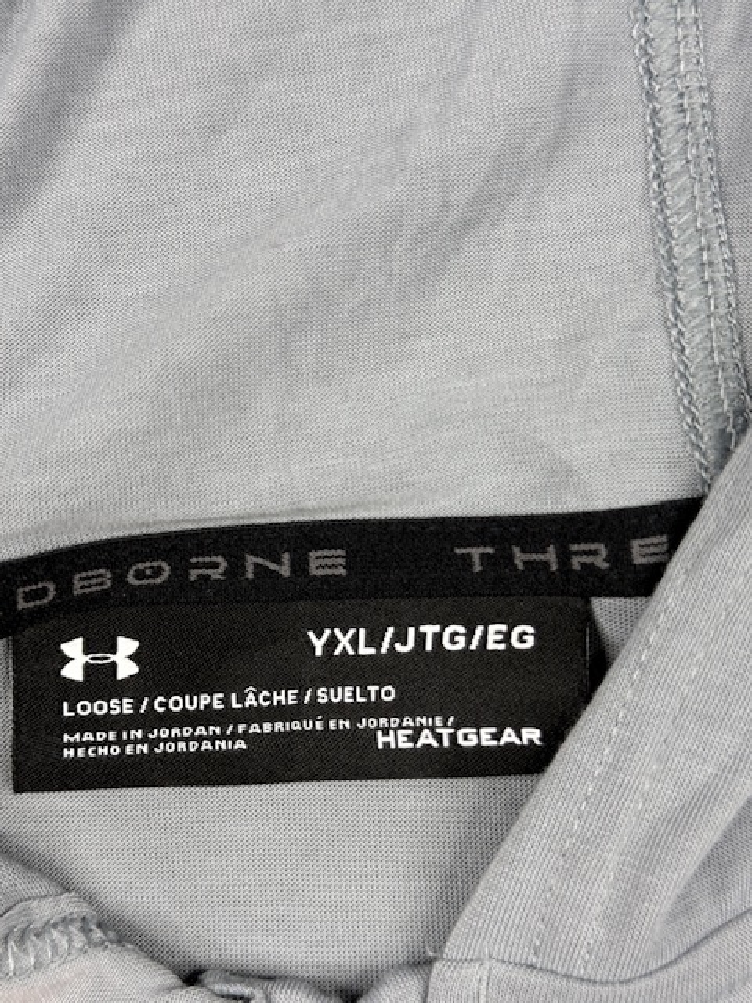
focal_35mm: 48
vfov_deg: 39.7
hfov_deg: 30.3
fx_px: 1390
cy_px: 502
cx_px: 376
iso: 64
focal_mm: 6.76
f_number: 1.78
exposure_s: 1/100
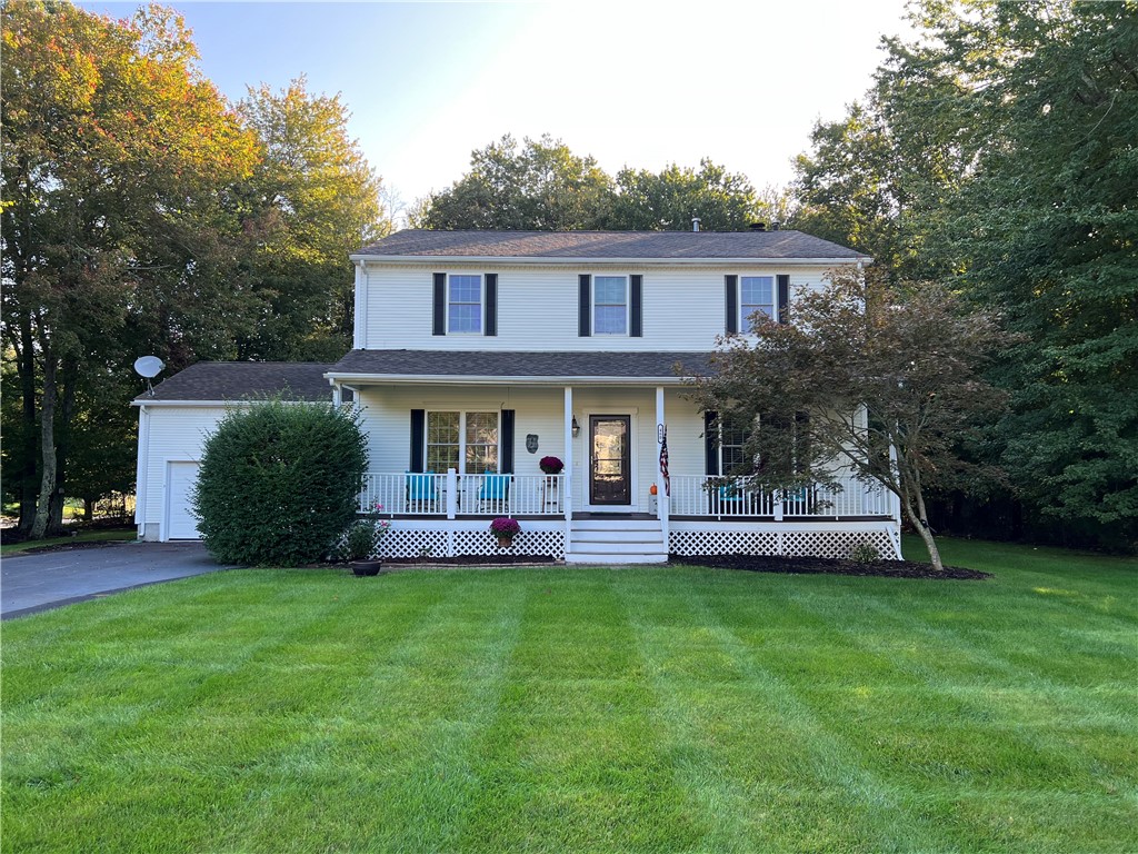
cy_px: 427
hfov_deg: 67.3
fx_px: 855
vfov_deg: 53.1
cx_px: 569
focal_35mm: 26
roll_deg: +0.3
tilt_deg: +4.0
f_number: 1.5
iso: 50
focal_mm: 5.7
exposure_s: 1/421
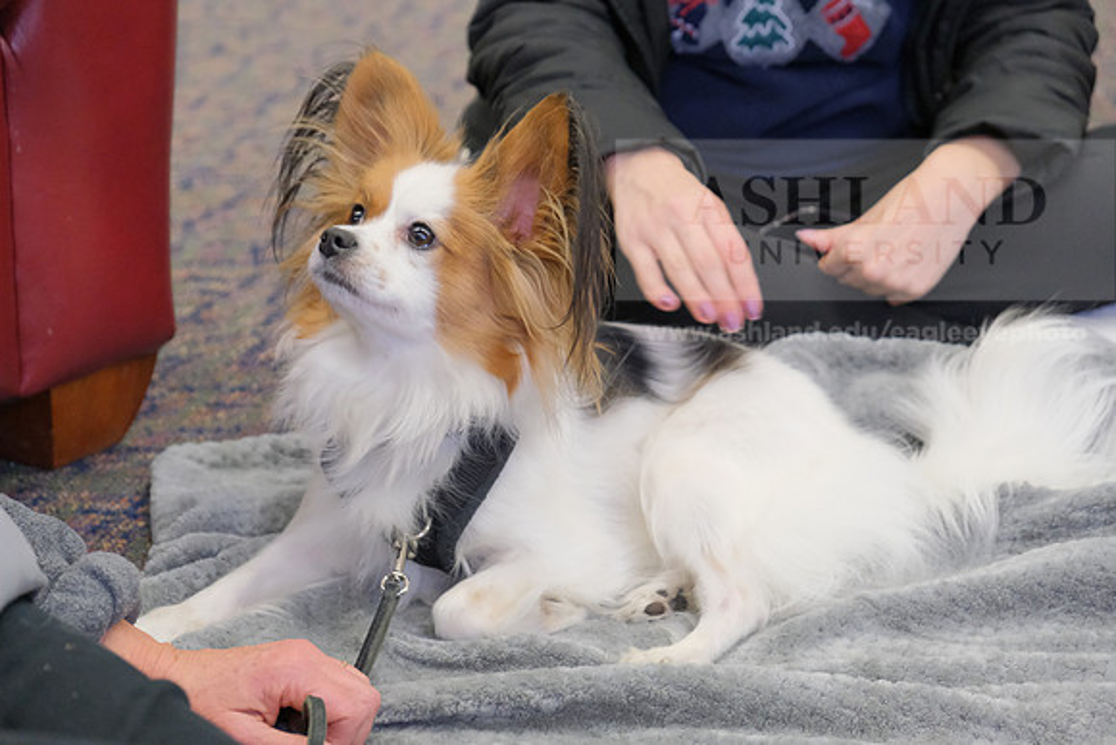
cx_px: 558
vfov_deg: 16.5
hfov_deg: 24.5
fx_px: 2573
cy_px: 372
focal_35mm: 83
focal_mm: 55
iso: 5000
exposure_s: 1/125
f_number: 4
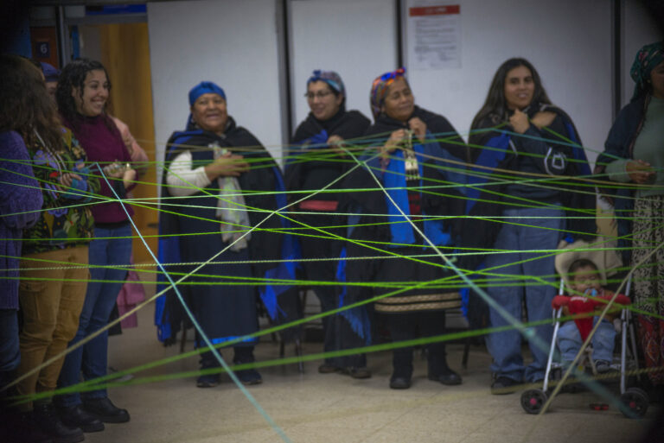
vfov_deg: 14.9
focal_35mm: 92
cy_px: 222
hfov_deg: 22.1
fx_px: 1698
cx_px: 332
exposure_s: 1/100
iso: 1000
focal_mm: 92
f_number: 4.5
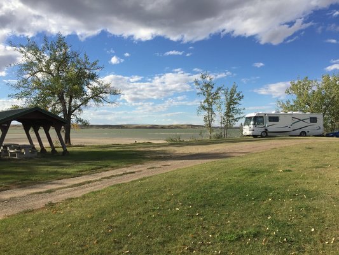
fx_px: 284
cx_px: 170
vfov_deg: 48.2
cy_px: 128
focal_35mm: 29
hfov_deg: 61.6
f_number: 2.2
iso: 32
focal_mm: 4.15
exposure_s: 1/1883
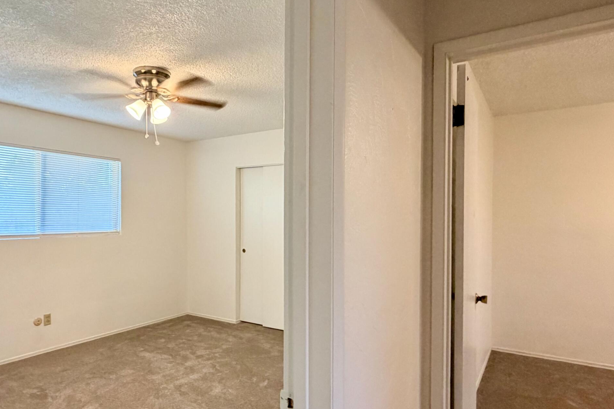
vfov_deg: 55.0
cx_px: 266
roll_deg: +0.4
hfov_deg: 75.7
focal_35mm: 23
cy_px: 224
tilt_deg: -1.7
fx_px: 392
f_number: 2.2
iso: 250
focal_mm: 2.22
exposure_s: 1/60
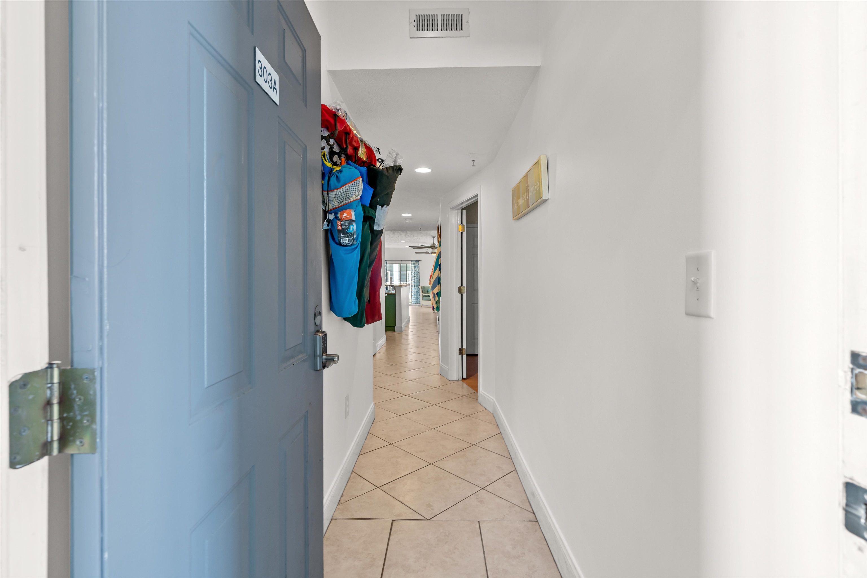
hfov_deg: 96.7
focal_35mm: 16
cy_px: 289
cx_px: 434
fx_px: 385
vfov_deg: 73.7
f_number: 8
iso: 320
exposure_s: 1/8
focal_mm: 16
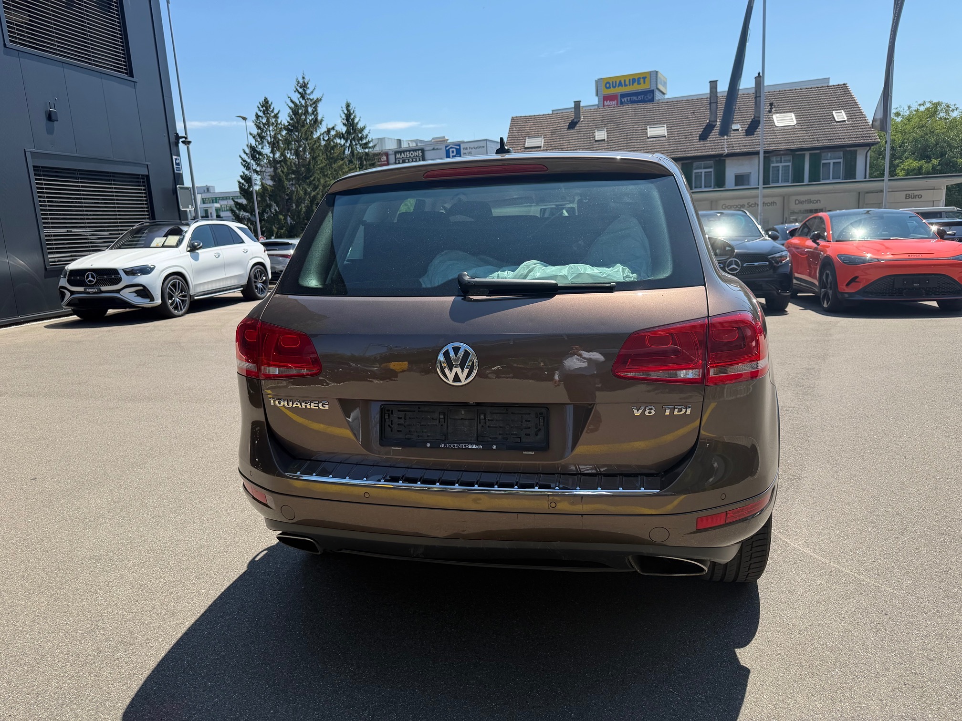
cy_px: 360
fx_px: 667
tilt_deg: -9.4
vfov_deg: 56.8
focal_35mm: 24
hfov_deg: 71.6
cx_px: 481
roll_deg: +3.9
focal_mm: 6.76
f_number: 1.78
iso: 80
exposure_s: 1/2611
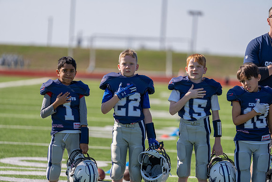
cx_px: 136
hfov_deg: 10.3
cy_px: 91
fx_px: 1511
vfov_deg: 6.9
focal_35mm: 200
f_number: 2.8
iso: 100
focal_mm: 200
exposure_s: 1/1600
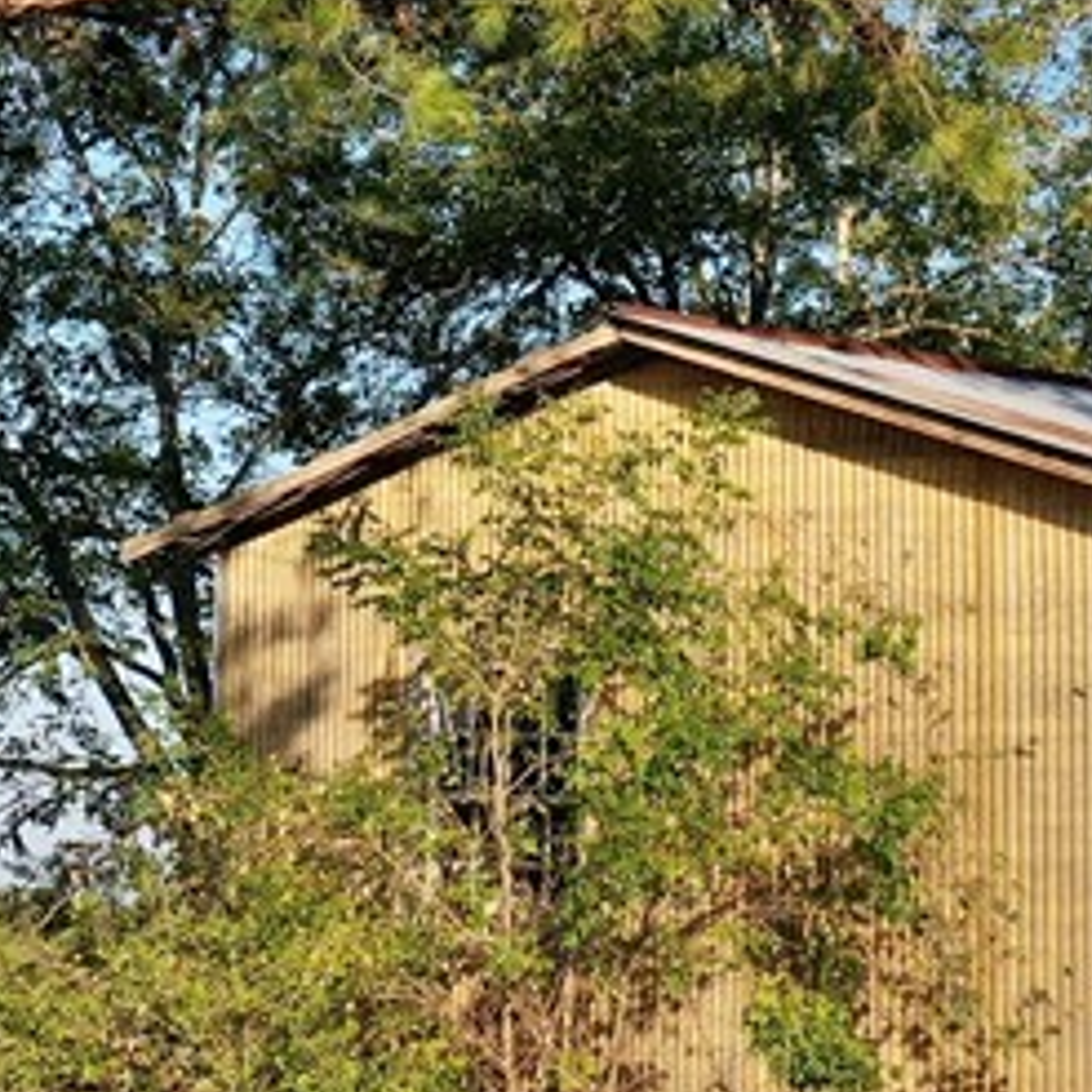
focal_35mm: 105
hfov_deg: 16.6
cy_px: 9
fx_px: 3747
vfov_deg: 16.3
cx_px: 453
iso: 100
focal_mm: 10.26
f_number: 5.6
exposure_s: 1/400
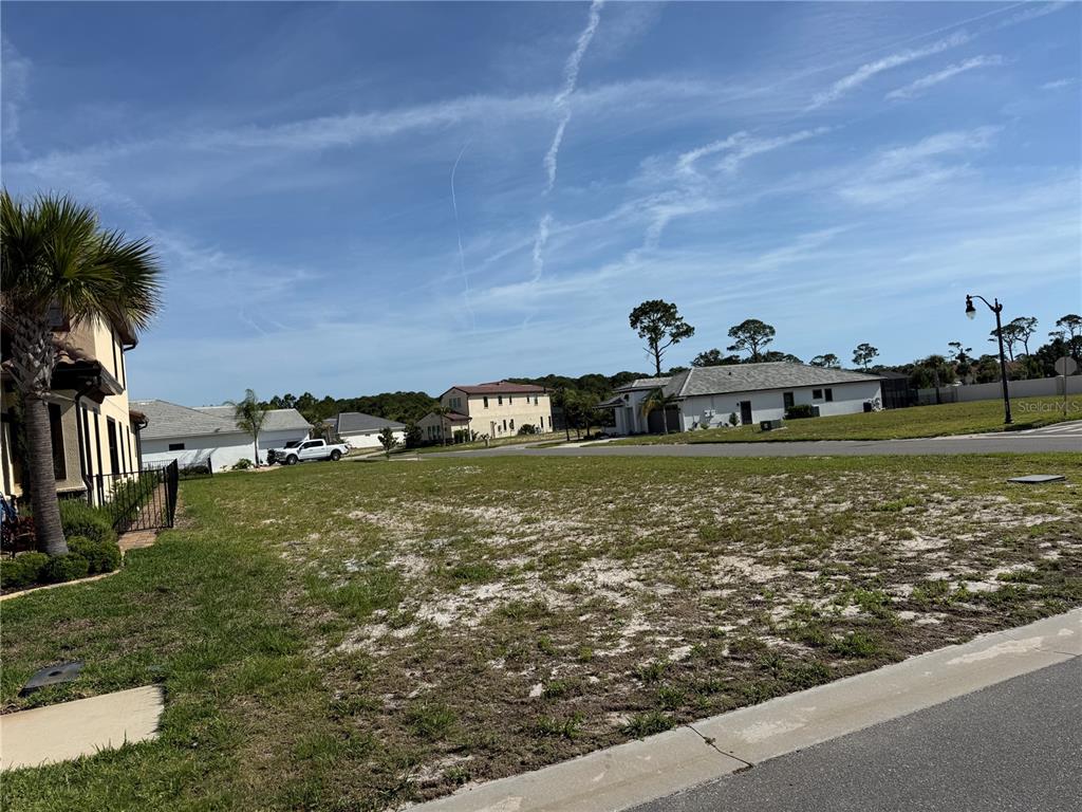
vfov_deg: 56.8
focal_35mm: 24
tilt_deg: +1.2
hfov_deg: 71.6
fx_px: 750
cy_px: 406
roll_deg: +5.0
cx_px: 541
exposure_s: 1/9091
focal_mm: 6.76
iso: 80
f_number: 1.78
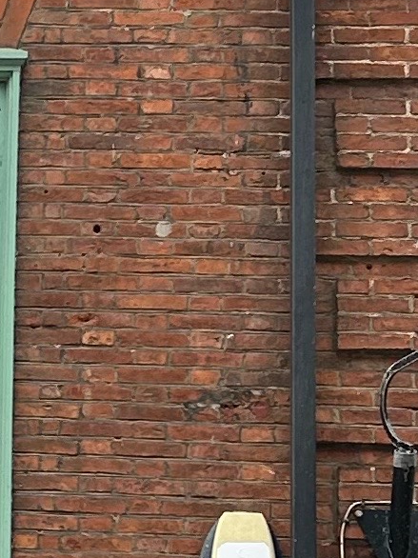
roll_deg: -3.0
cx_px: -343
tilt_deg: +13.5
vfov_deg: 11.0
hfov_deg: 8.0
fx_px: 2884
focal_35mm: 179
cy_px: 494
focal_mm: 5.7
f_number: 1.5
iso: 50
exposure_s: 1/887
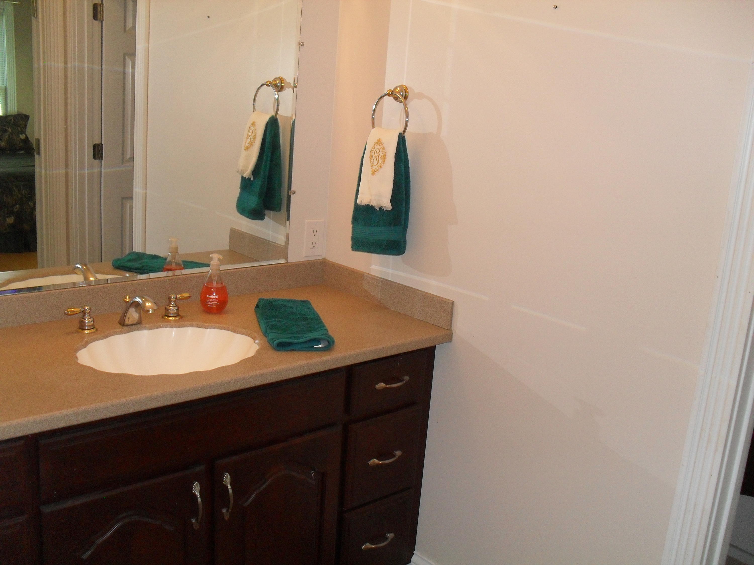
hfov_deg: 52.6
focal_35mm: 35
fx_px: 762
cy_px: 282
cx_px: 377
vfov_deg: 40.7
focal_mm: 6.3
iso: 200
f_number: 3.2
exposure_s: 1/45
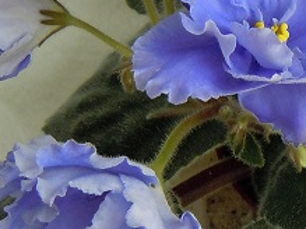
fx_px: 981
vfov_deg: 13.3
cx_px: 380
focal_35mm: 111
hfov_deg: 16.9
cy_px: 46
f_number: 3.5
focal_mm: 5.4
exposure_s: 1/60
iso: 250
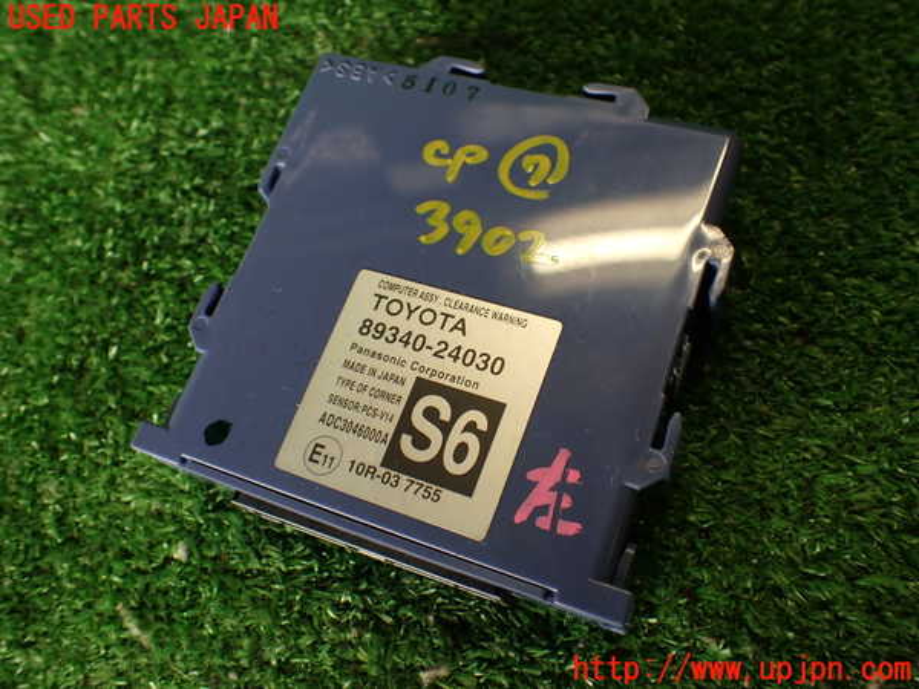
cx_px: 460
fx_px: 850
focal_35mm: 32
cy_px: 344
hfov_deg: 56.8
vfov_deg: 44.2
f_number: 2.4
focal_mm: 5.79
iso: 125
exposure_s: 1/60
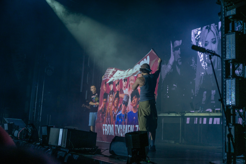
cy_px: 82
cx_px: 123
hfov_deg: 42.7
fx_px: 314
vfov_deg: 29.2
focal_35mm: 46
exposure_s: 1/320
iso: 400
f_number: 2.8
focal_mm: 46
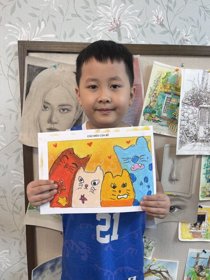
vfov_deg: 69.4
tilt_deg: -11.1
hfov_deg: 54.9
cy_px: 140
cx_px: 105
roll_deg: -2.8
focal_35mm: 25
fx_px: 202
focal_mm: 5.1
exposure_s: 1/100
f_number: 1.6
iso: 100
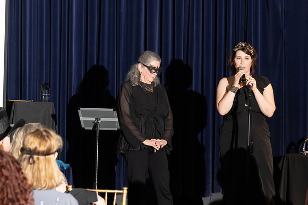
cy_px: 102
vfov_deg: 10.1
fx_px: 1163
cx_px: 154
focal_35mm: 136
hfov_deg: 15.1
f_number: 4.5
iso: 2500
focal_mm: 91
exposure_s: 1/200
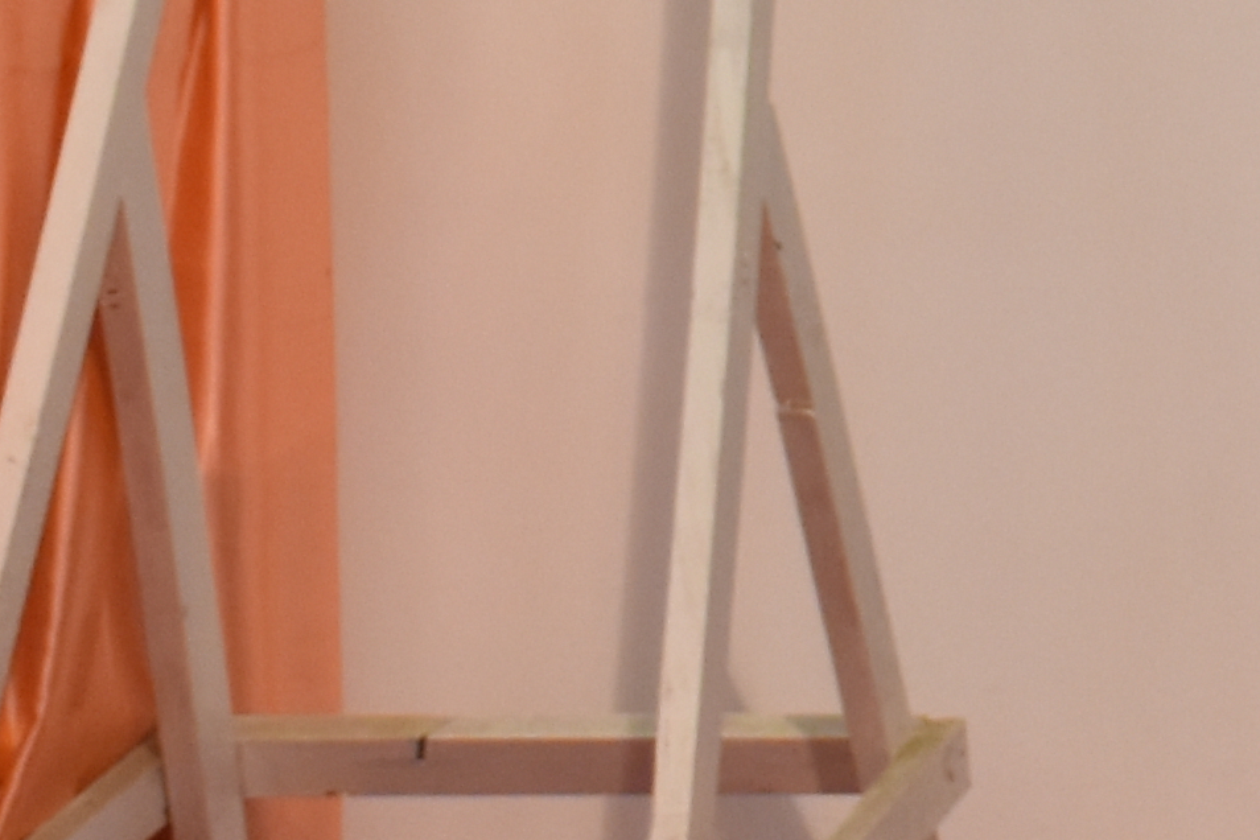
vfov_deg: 4.4
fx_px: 10569
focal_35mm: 302
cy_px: -1522
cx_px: 3588
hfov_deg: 6.3
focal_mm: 32
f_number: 4
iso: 720
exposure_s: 1/60
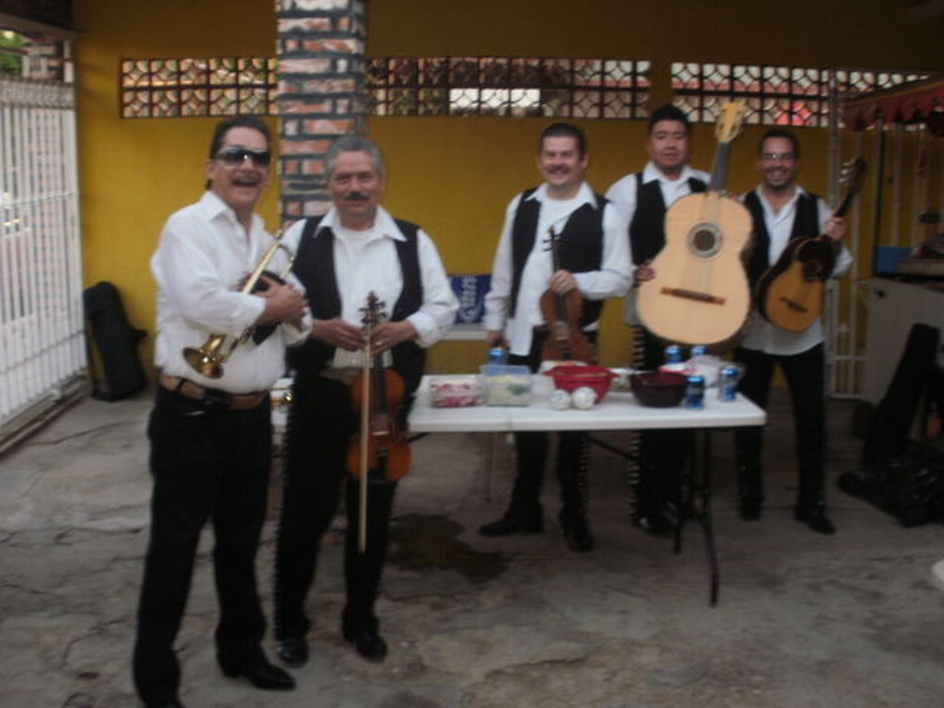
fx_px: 1200
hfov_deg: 42.9
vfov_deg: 32.9
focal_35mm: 44
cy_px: 354
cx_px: 472
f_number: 4
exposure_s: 1/30
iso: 125
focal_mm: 7.7
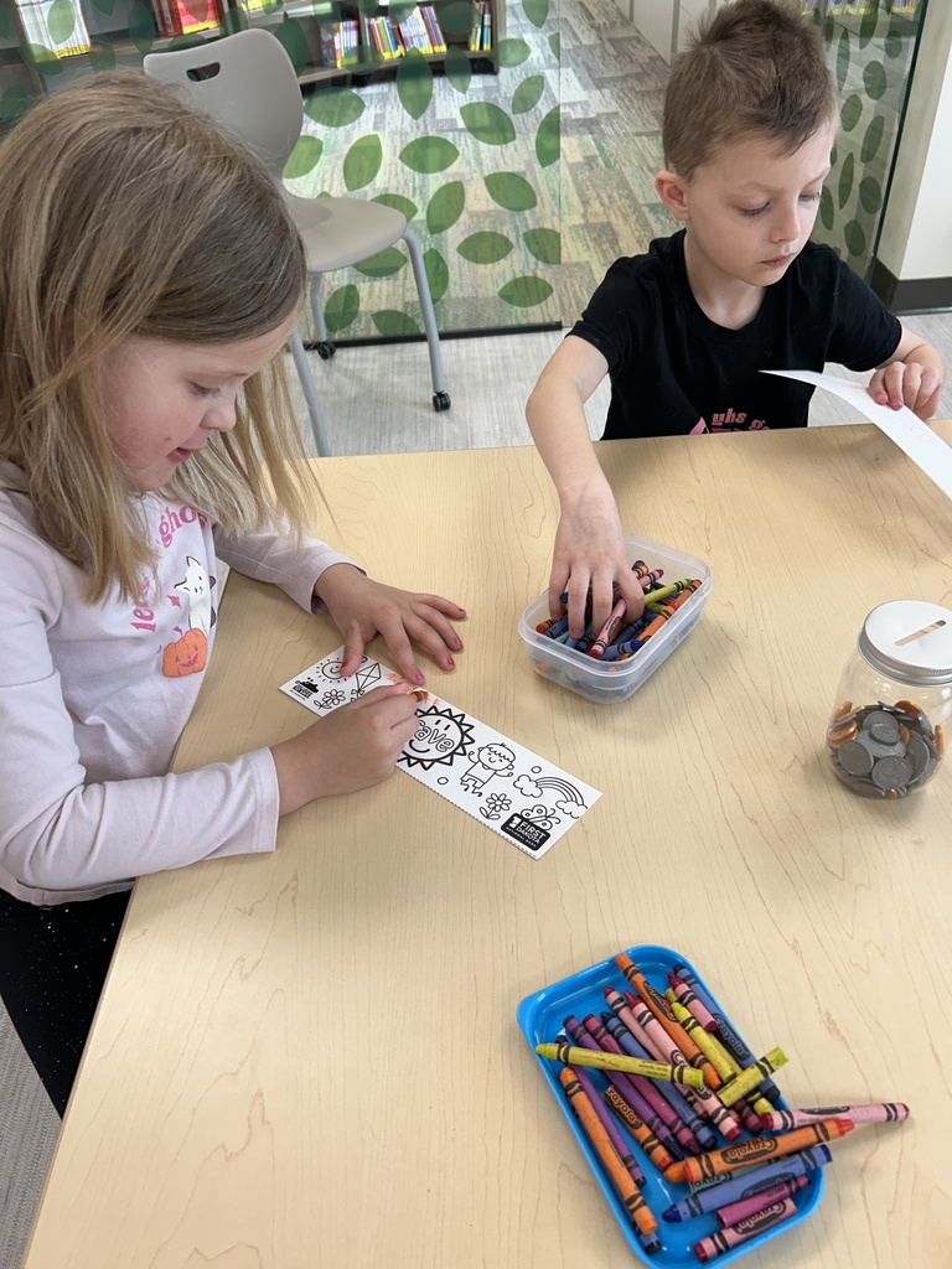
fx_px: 953
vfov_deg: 67.3
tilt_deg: -40.9
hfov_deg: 53.1
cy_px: 634
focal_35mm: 26
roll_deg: +4.5
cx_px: 476
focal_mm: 5.7
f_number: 1.5
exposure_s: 1/120
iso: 64
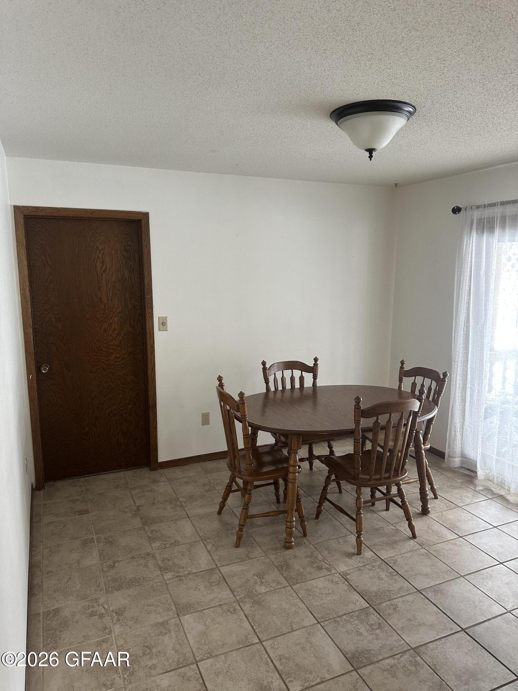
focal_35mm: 24
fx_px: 479
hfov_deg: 56.8
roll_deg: -0.6
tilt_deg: -8.7
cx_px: 259
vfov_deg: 71.6
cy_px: 346
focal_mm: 6.86
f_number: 1.78
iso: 200
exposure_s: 1/60
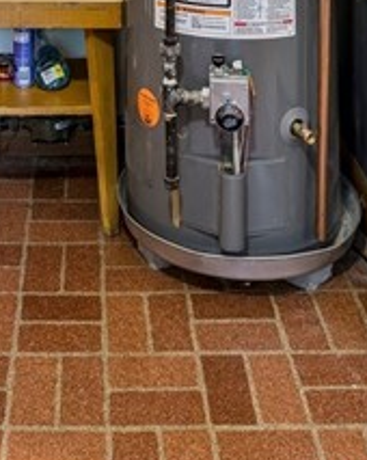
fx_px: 911
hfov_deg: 22.5
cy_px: -284
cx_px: 78
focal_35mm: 67
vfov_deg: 21.9
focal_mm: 14
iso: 200
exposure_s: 1/2.5
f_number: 5.6
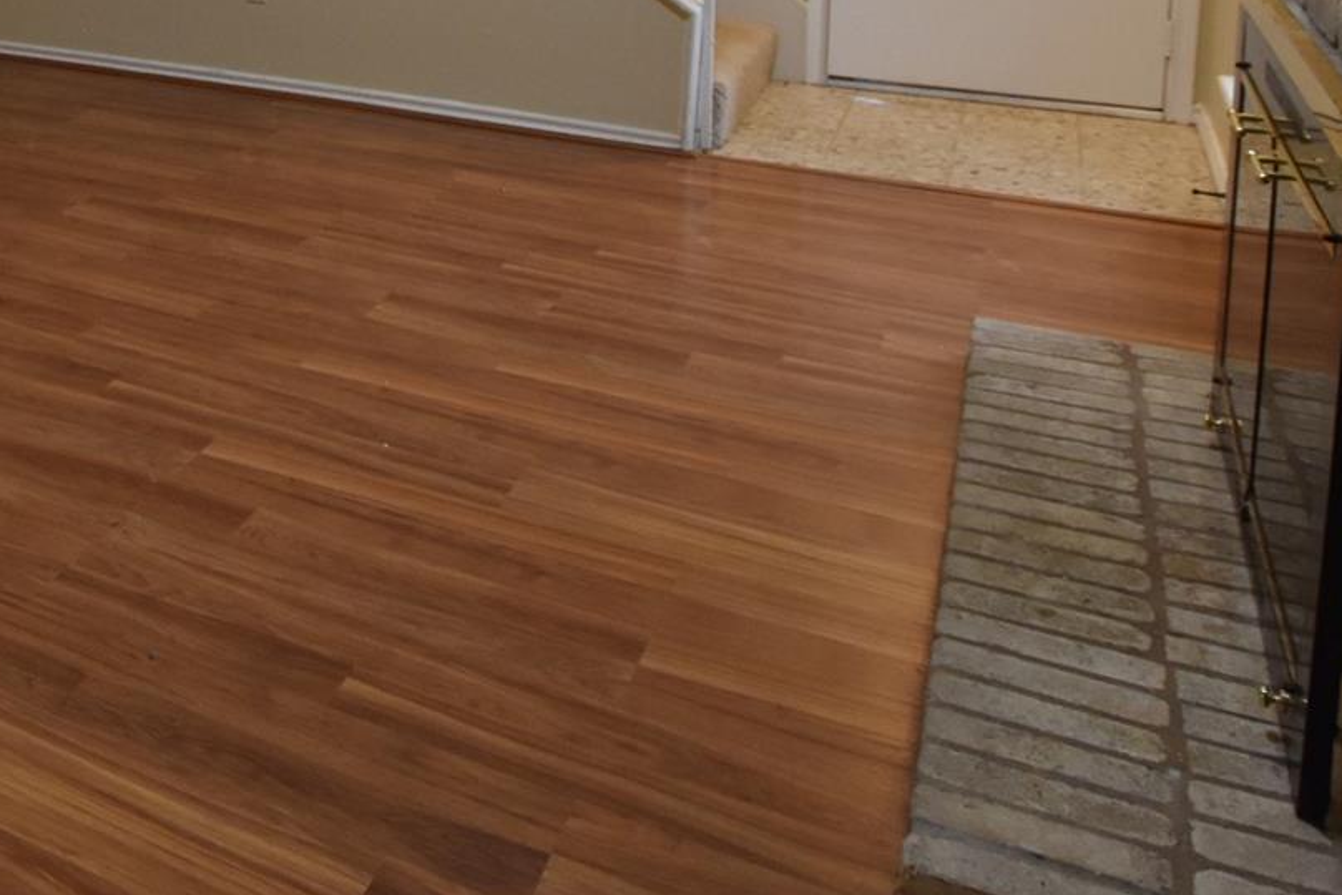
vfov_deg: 30.4
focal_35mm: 38
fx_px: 1417
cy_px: -147
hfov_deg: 44.9
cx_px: 80
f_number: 3.5
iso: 1100
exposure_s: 1/60
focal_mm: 10
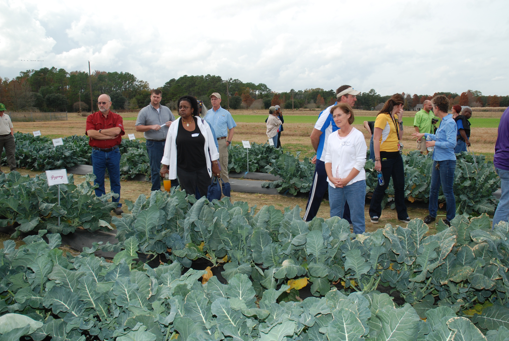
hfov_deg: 50.0
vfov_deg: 34.7
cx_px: 254
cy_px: 168
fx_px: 545
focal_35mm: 39
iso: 200
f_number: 9
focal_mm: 25
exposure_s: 1/200
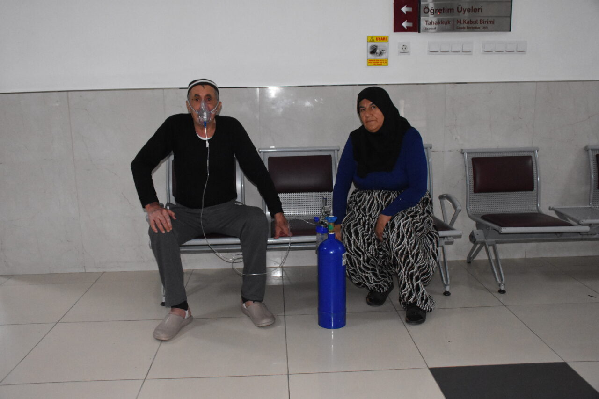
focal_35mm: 30
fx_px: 499
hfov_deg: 61.9
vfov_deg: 43.6
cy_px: 200
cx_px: 300
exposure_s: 1/250
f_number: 5
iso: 5600
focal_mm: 20
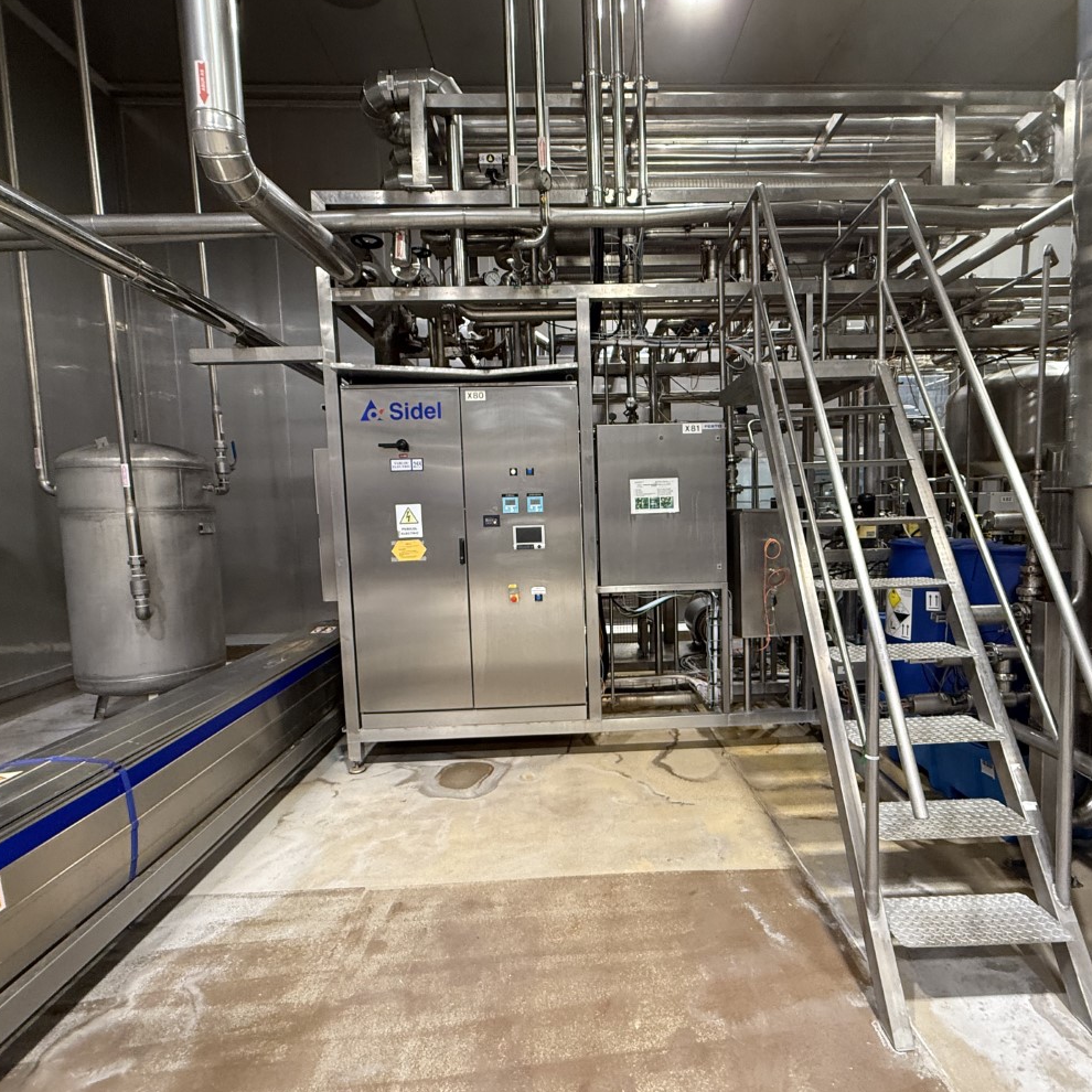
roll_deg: +1.7
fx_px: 642
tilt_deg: -5.2
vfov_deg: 80.7
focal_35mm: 18
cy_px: 563
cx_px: 602
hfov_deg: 80.5
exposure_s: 1/50
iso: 250
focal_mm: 2.22
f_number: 2.2
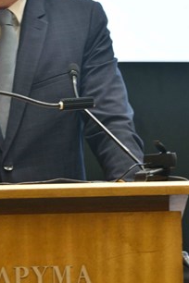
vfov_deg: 8.8
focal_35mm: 234
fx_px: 1843
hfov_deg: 5.9
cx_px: 5
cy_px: 80
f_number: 4
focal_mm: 92
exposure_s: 1/80
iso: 1000
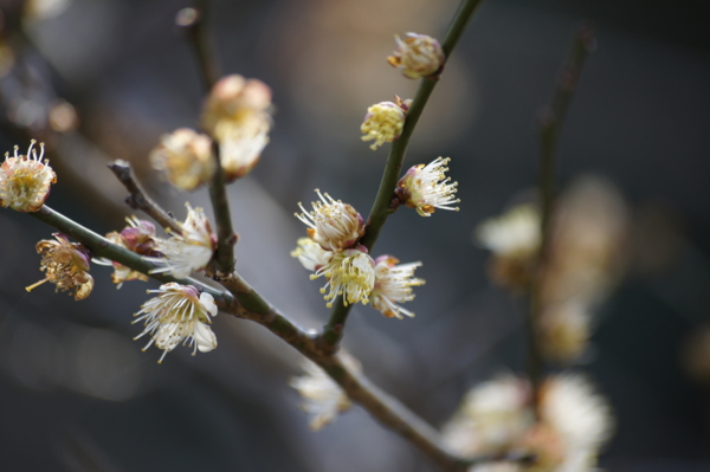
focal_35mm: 300
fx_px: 5912
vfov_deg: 4.6
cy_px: 236
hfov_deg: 6.9
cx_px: 355
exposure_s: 1/320
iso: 250
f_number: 5
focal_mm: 200
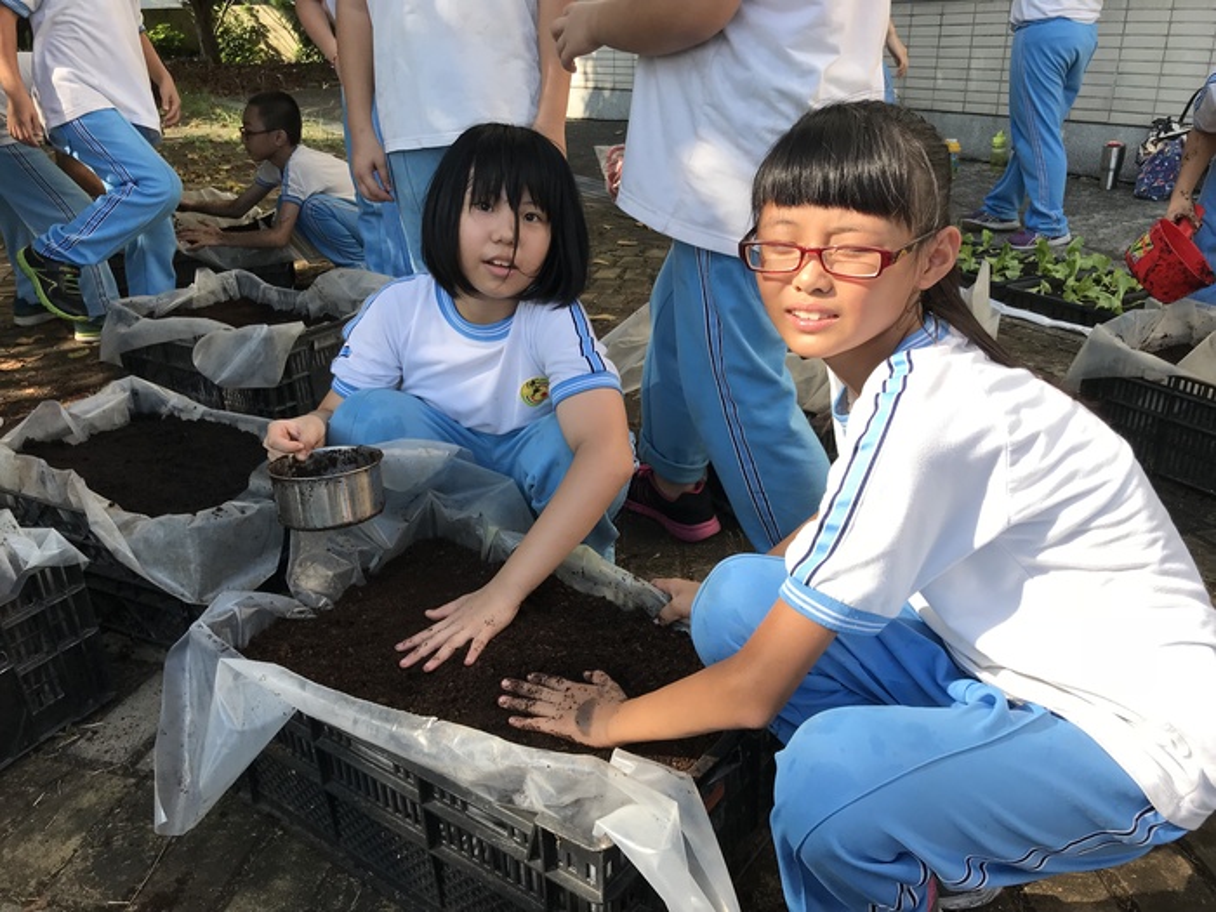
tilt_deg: -23.4
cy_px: 456
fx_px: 984
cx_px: 608
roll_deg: +1.8
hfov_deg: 63.4
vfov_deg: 49.7
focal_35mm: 28
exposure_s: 1/958
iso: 20
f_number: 1.8
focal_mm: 3.99
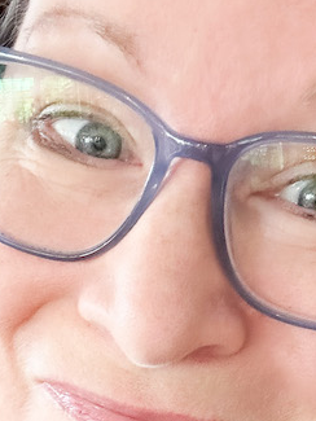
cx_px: 122
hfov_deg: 18.4
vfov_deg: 22.6
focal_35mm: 80
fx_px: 973
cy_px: 494
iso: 320
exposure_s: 1/40
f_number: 1.9
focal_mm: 2.69
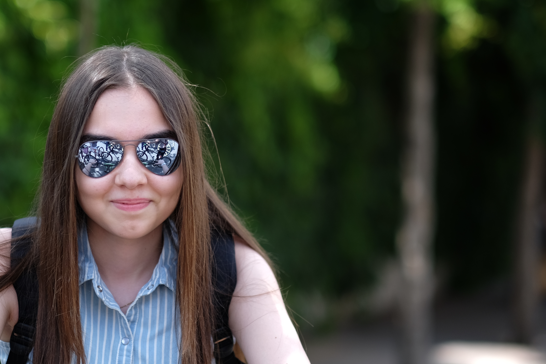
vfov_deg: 11.1
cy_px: 134
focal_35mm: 123
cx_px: 172
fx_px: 1865
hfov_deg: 16.6
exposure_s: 1/2200
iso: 100
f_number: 1.2
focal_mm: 56
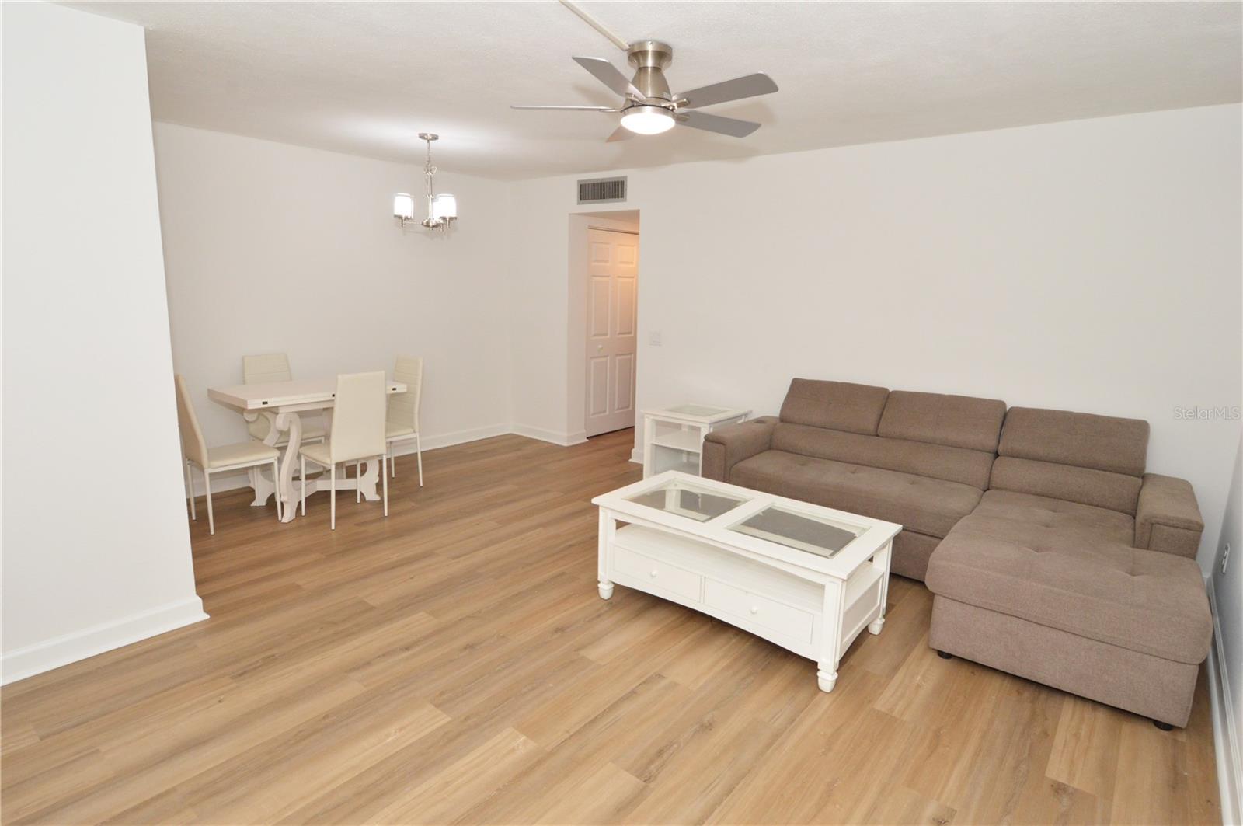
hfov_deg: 90.1
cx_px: 622
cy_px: 413
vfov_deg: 67.3
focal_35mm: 18
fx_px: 621
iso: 800
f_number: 10
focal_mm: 12
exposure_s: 1/60
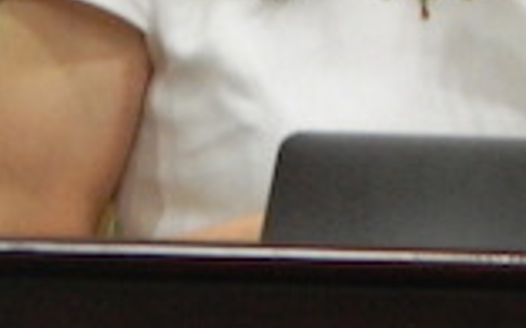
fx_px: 11120
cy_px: -114
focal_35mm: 776
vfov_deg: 1.7
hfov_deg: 2.7
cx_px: 436
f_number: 5.1
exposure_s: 1/10
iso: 400
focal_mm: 31.8
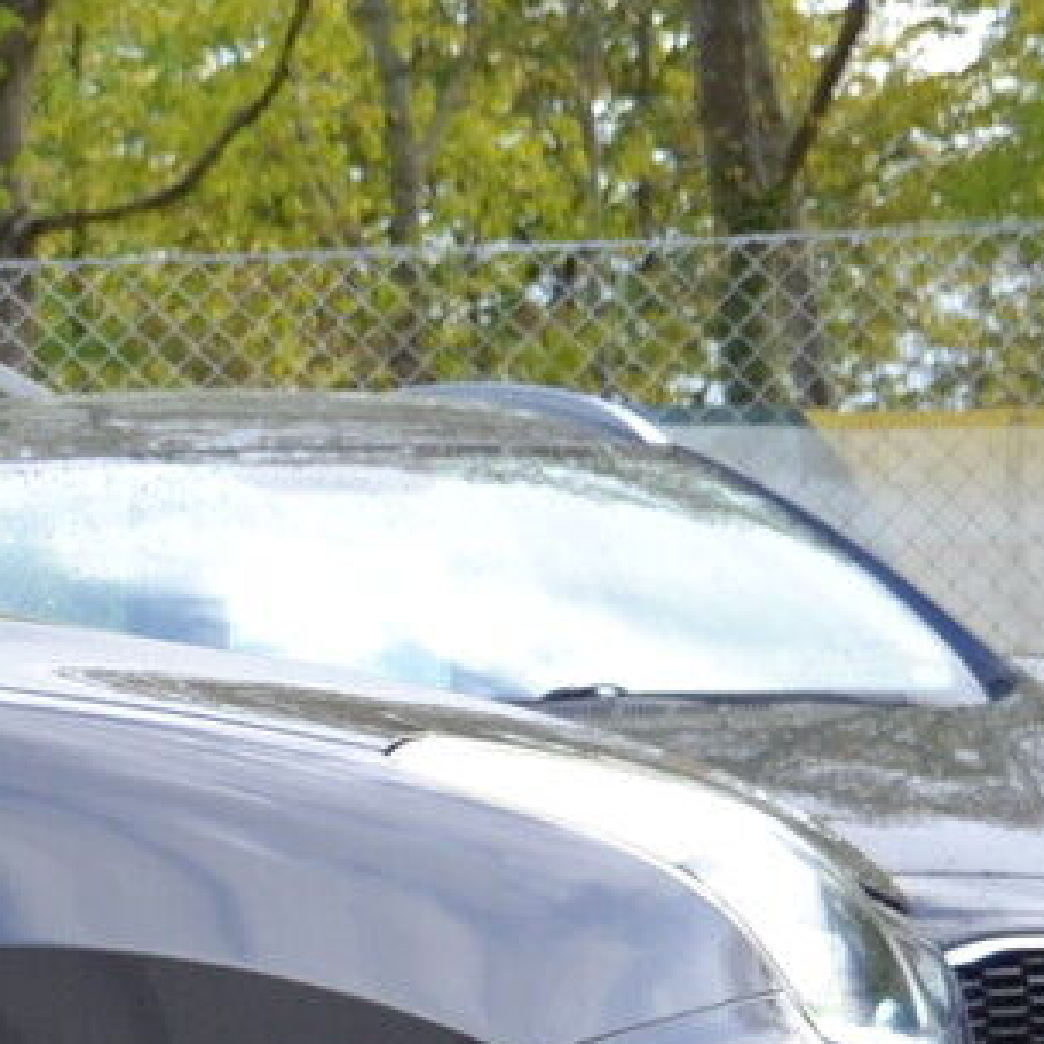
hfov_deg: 7.5
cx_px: -1872
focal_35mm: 209
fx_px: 7131
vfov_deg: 8.3
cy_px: 1034
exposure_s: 1/125
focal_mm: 26
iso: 125
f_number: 5.6
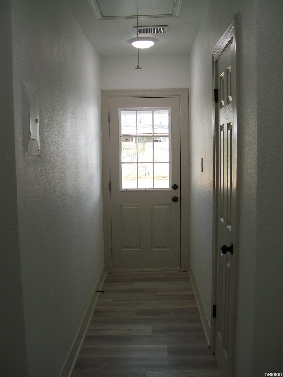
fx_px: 392
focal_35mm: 36
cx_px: 142
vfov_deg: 51.4
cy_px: 188
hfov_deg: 39.7
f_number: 2.7
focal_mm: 6
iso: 80
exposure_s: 1/109
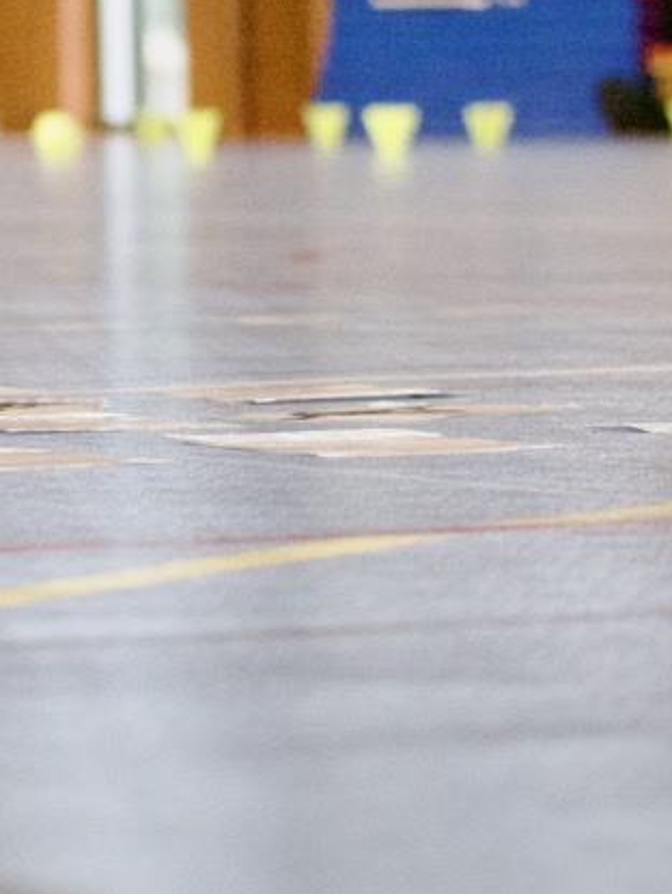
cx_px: -275
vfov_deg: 7.4
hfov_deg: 5.6
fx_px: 6849
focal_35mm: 265
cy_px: -26
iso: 3200
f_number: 1.8
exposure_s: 1/640
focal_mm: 43
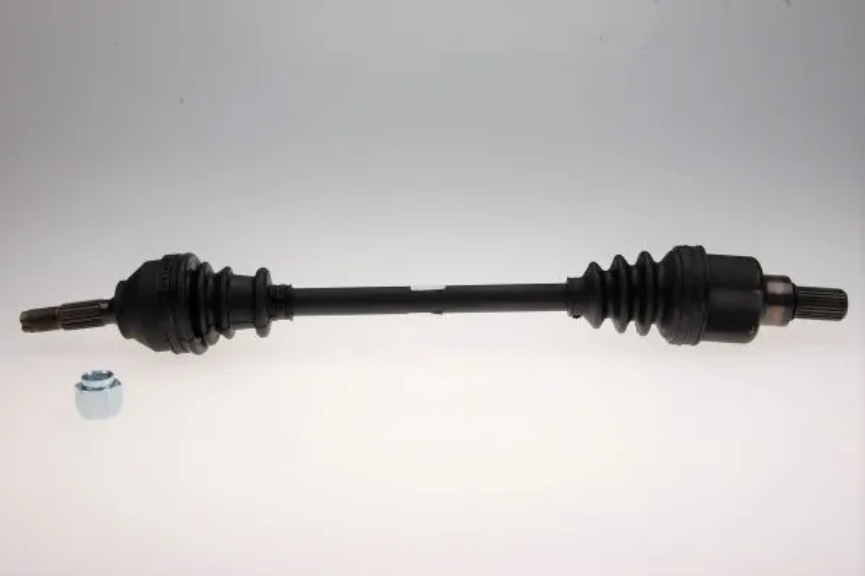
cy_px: 288
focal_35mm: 39
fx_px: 937
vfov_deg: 34.2
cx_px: 432
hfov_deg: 49.6
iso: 200
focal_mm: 26
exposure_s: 1/250
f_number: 8
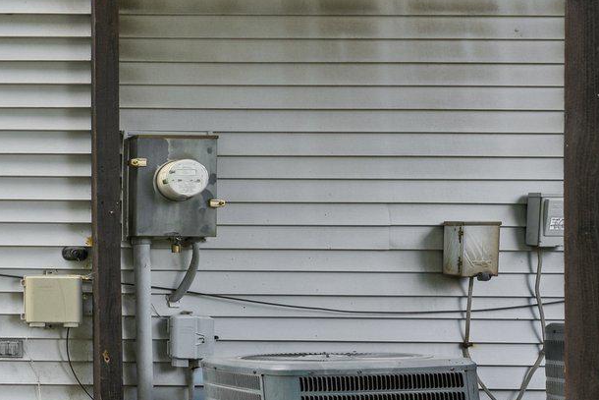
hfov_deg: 29.9
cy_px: 126
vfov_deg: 28.4
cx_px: -241
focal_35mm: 47
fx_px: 782
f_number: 8
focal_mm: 14
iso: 100
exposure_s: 1/50
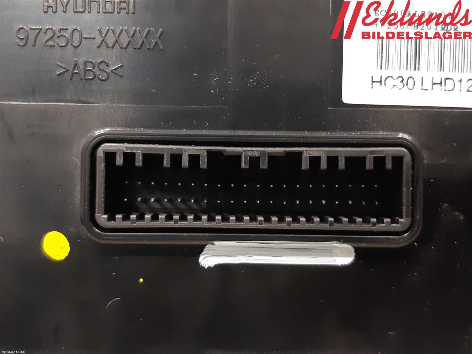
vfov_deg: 53.1
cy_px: 177
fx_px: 355
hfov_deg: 67.3
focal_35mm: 26
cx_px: 236
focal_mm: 3.93
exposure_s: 1/30
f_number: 1.7
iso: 250
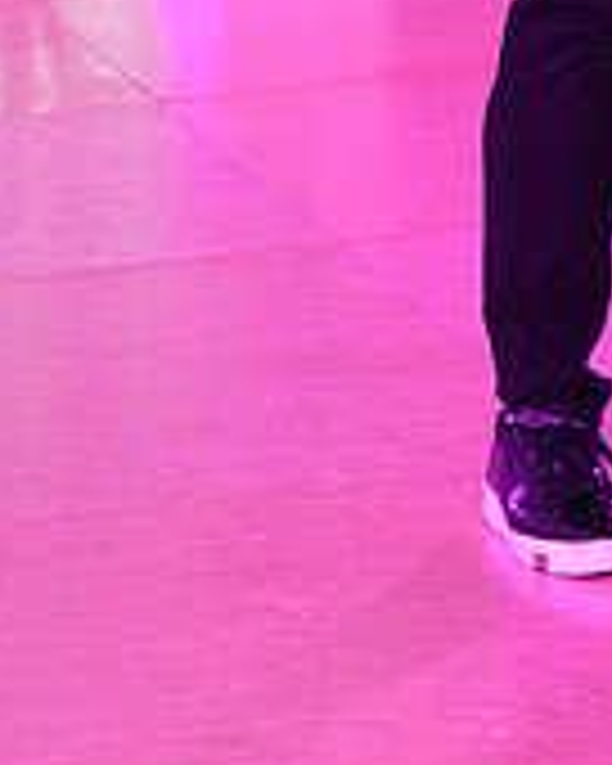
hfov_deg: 8.7
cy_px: -459
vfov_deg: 10.5
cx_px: 776
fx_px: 3985
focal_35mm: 176
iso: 2500
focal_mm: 55
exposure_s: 1/250
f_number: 5.6
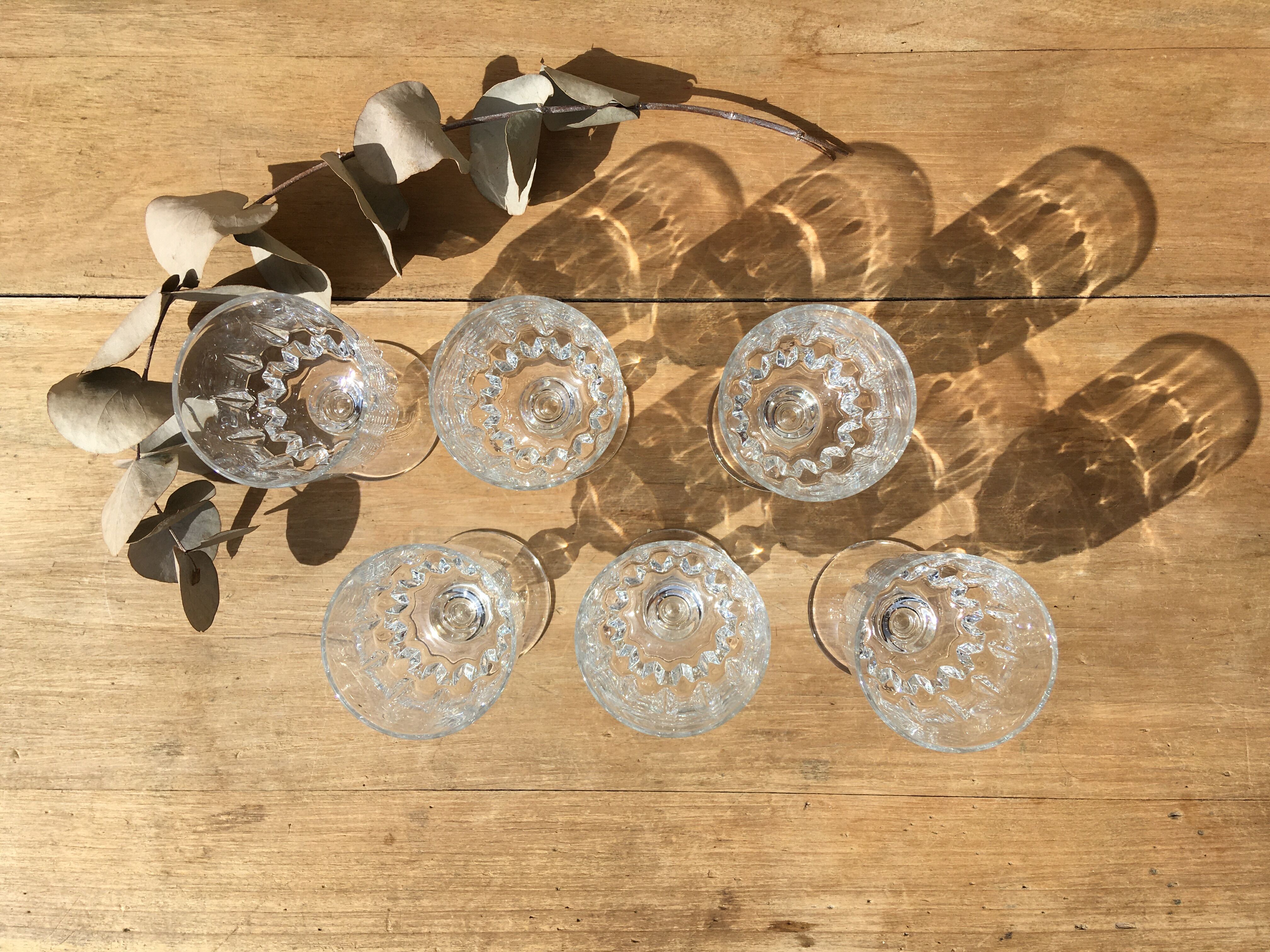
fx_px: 1064
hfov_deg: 61.7
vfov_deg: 48.2
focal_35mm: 29
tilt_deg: -86.6
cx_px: 635
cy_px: 476
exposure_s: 1/2404
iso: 25
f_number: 2.2
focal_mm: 4.15
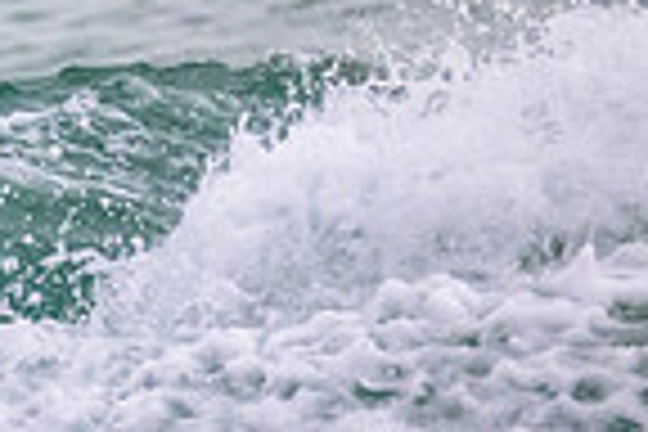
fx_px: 58189
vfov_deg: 0.4
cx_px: -554
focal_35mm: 3233
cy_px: 16
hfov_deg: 0.6
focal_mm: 800
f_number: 11
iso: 11400
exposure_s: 1/1250
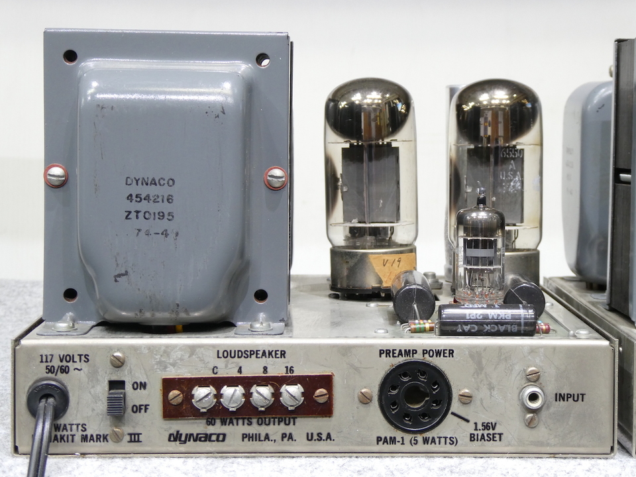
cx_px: 318
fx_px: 1451
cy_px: 238
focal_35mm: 79
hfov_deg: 24.7
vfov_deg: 18.7
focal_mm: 14.1
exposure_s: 1/5
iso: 200
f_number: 4.7
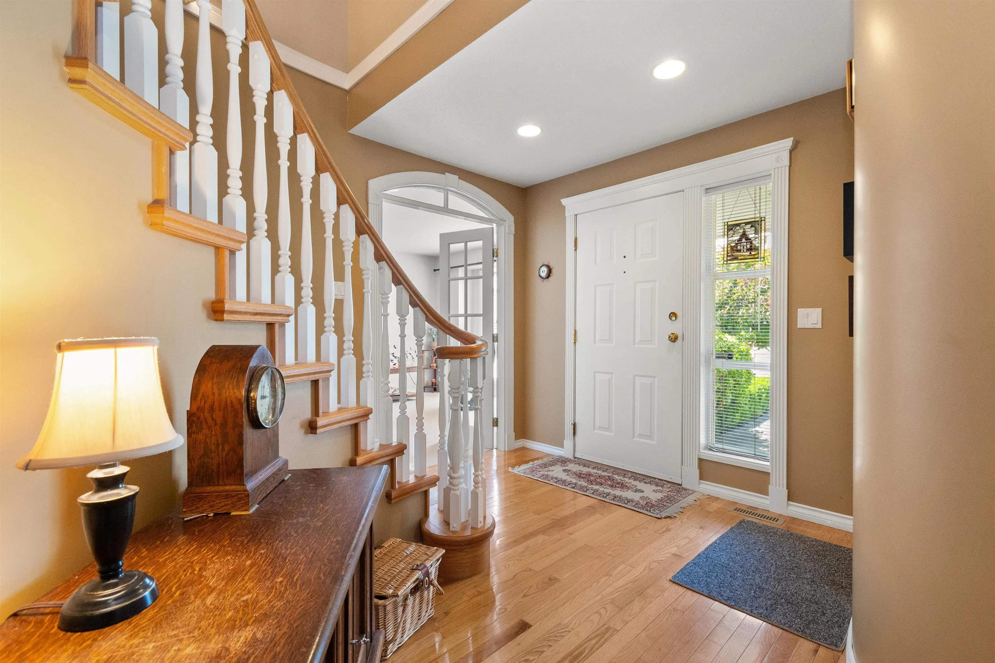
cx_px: 498
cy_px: 332
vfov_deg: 77.3
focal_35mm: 15
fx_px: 415
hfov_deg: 100.4
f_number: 7.1
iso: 200
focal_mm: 10
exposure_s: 1/25
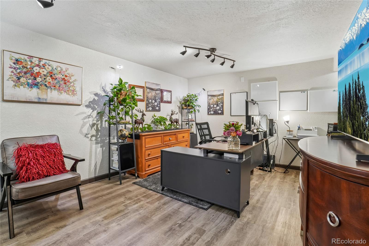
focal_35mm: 15
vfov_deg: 77.3
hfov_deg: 100.4
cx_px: 184
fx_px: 154
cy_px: 123
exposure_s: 1/3.33
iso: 400
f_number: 8
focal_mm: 10
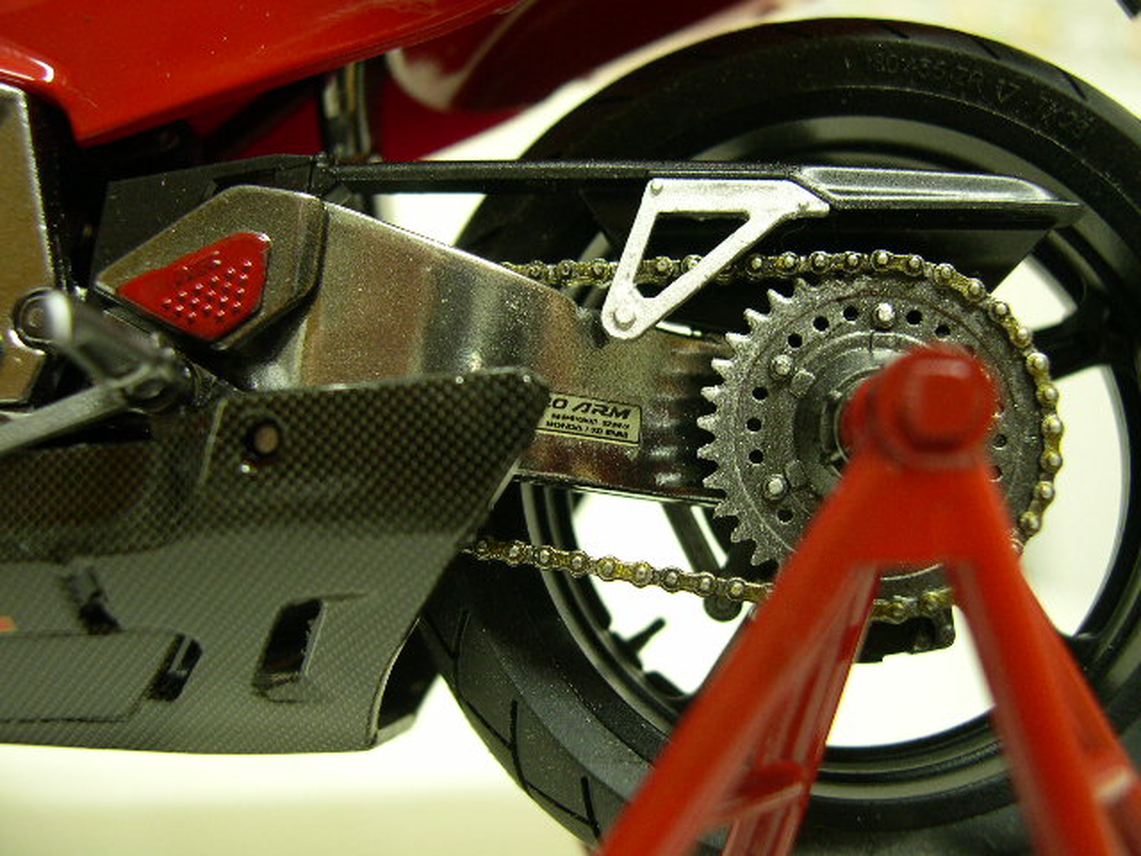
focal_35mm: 38
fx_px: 1253
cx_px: 570
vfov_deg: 37.7
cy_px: 428
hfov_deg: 49.0
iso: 196
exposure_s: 1/4.4
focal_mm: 8
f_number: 2.8
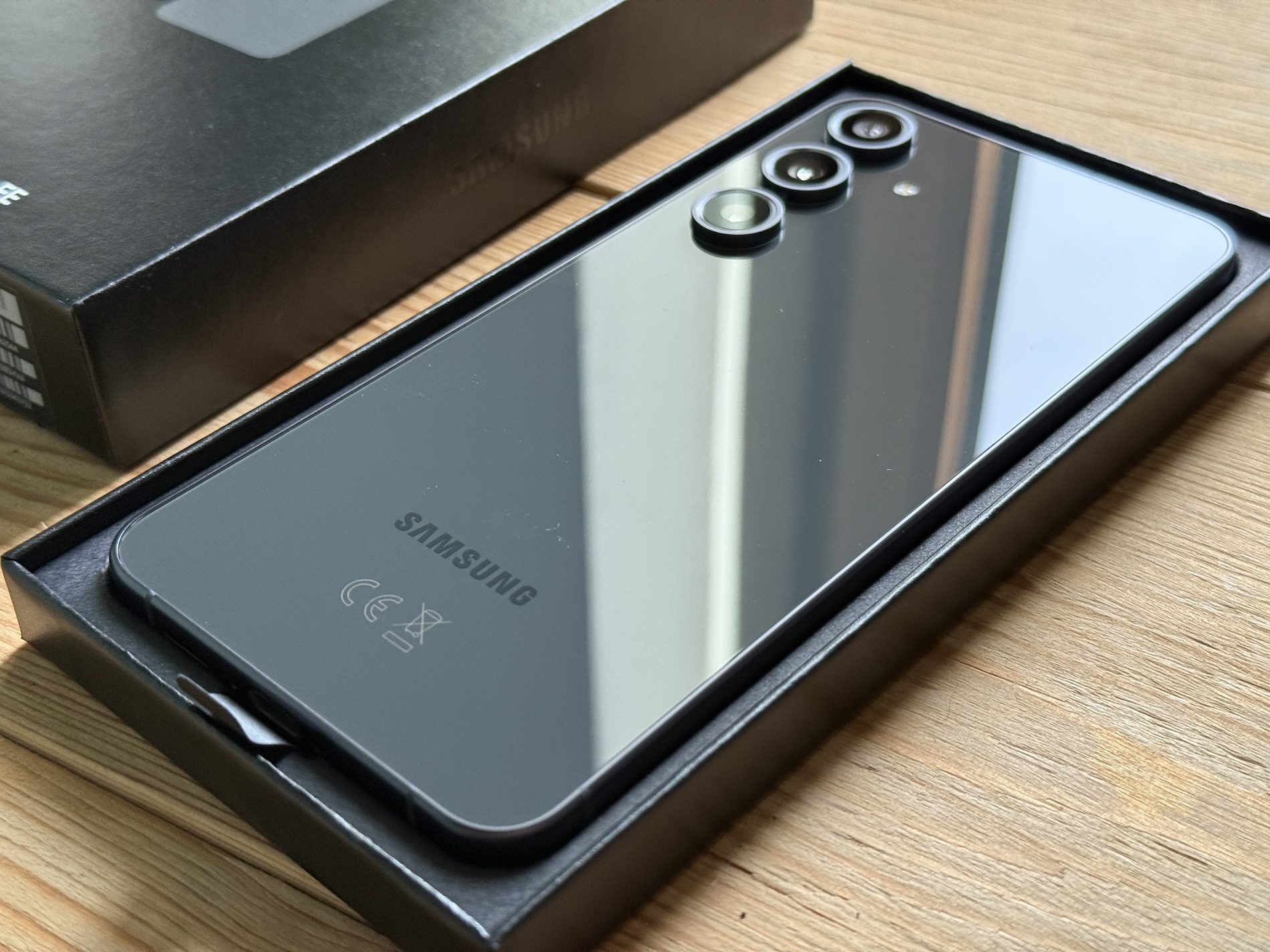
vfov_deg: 30.3
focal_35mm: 48
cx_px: 635
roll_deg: +2.0
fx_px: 1761
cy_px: 476
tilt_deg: -40.2
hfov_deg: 39.7
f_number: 1.78
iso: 250
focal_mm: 6.76
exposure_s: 1/60
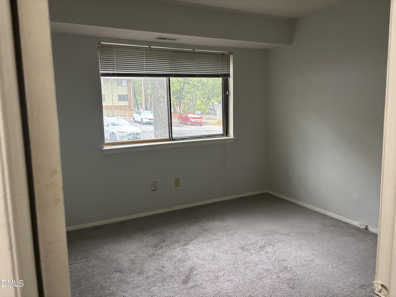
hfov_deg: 67.3
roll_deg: +1.5
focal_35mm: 26
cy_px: 148
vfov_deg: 53.1
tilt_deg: -7.0
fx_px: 297
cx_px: 198
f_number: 1.6
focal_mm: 5.96
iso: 250
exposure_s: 1/60
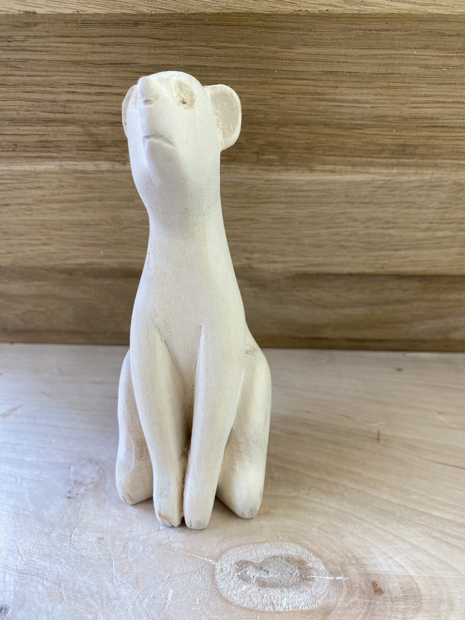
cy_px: 310
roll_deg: -0.7
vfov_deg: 69.4
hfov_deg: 54.9
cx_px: 232
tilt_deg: -12.4
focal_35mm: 25
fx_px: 448
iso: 32
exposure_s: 1/128
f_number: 1.8
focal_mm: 4.25
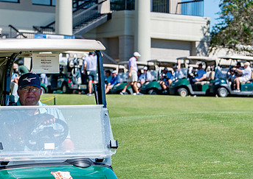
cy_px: 112
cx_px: 55
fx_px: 1827
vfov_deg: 5.6
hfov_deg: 7.9
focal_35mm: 255
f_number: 5
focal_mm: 112
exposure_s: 1/640
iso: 125
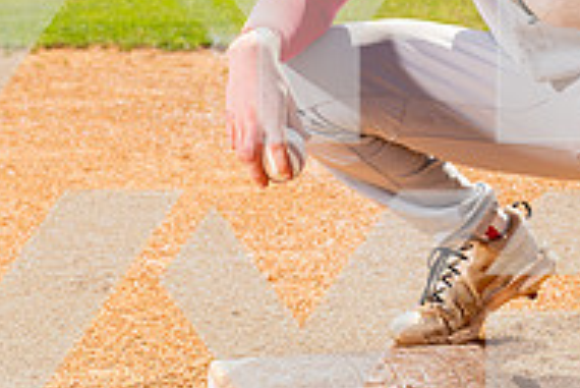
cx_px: 437
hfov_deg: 11.8
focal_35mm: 174
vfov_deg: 7.9
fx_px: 2805
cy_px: -17
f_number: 4.5
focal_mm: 56
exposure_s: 1/1250
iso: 250
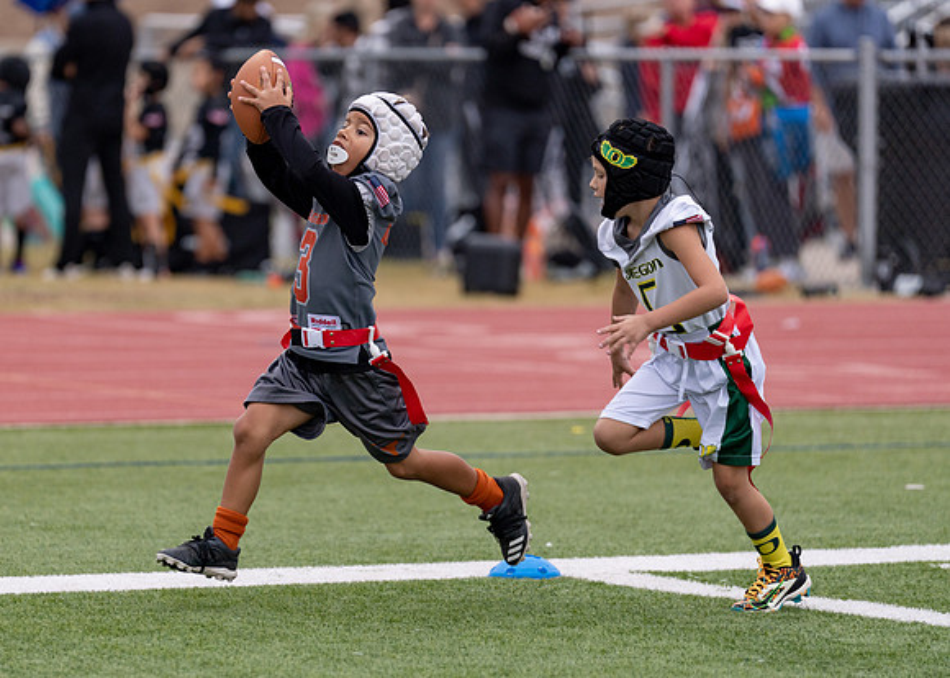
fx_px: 7304
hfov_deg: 7.4
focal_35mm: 271
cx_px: 300
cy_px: 342
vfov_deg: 5.3
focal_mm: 200
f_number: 3.2
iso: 400
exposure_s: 1/1000
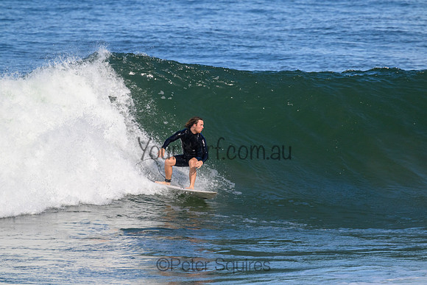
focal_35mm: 800
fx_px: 9491
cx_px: 214
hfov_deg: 2.6
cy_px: 142
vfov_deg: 1.7
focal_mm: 800
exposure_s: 1/2000
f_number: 11
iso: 1400
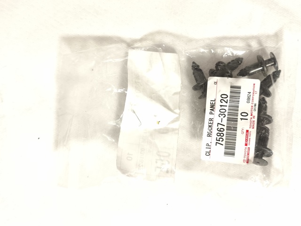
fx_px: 304
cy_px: 113
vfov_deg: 40.7
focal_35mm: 35
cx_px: 150
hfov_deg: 52.6
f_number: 1.7
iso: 1000
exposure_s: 1/30
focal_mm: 5.35
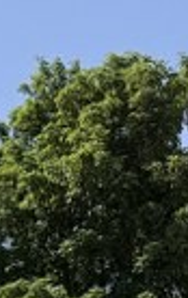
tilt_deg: +2.3
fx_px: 1198
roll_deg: -0.4
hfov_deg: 8.3
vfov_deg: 12.6
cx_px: -257
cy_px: 579
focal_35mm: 147
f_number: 1.78
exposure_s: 1/3145
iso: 100
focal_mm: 6.76
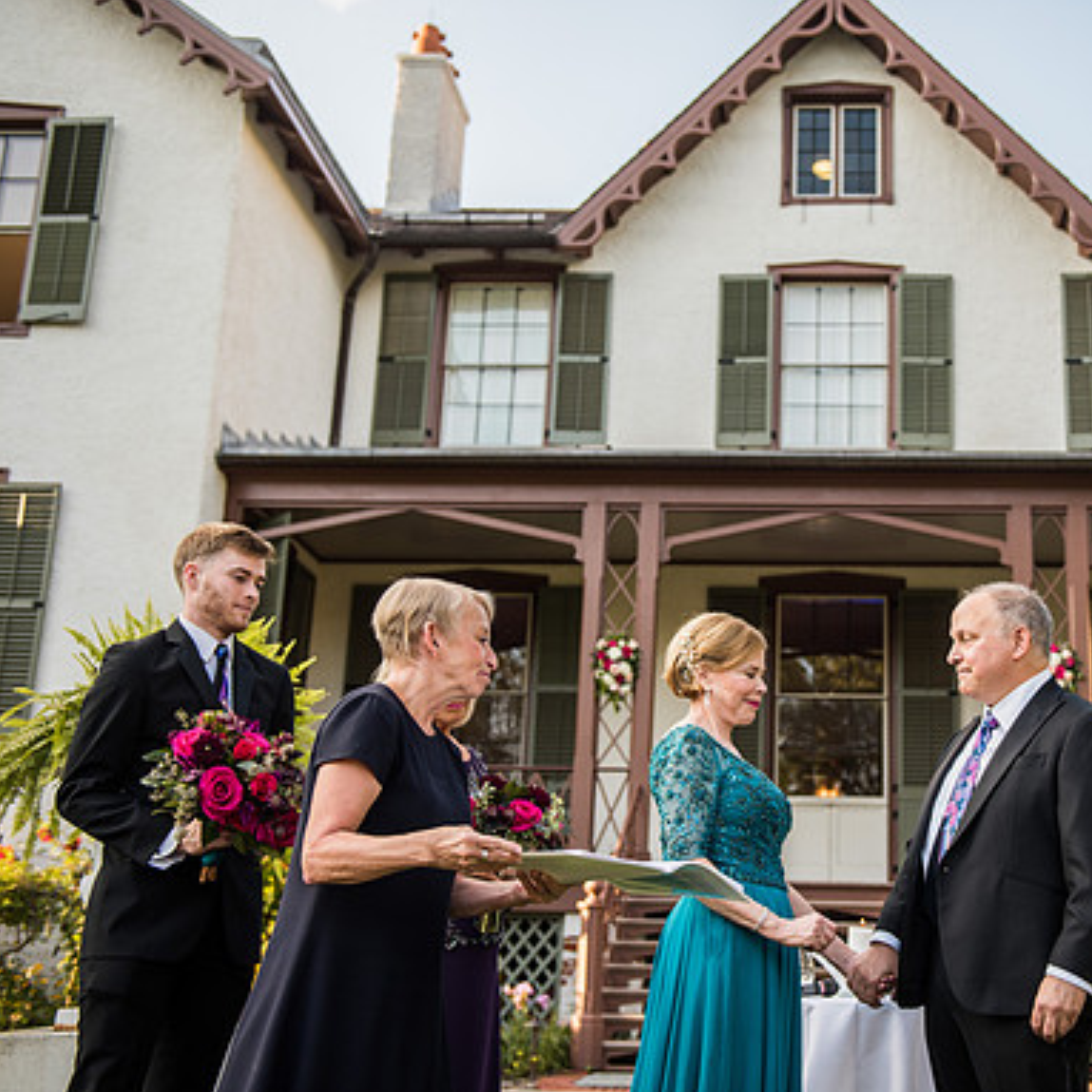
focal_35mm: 45
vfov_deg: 37.6
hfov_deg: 37.0
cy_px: 546
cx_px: 753
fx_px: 1606
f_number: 2.8
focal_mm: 35
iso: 160
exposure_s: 1/400
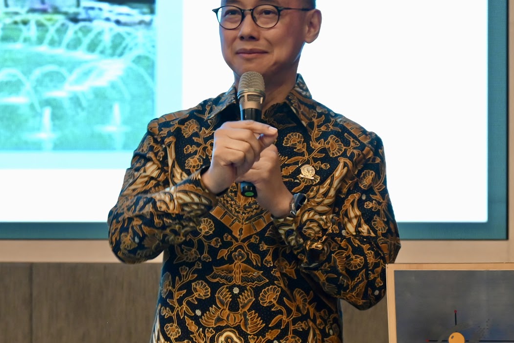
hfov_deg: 11.2
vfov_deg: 7.5
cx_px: 266
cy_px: 134
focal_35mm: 183
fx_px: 2613
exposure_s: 1/60
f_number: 6.3
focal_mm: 120
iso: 4000
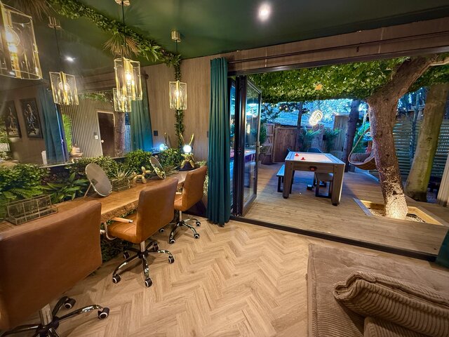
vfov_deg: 85.7
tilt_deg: -11.2
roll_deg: -1.0
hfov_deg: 102.1
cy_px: 168
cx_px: 224
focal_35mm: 14
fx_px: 182
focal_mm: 2.22
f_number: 2.2
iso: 500
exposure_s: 1/50
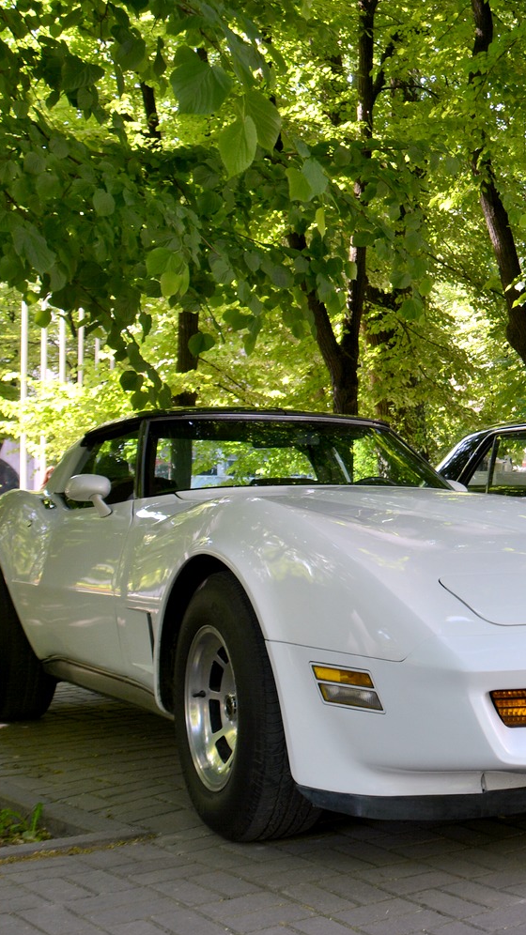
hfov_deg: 22.2
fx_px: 1290
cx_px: 531
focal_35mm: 52
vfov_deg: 39.9
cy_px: 468
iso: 280
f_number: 5.6
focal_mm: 22
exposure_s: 1/125
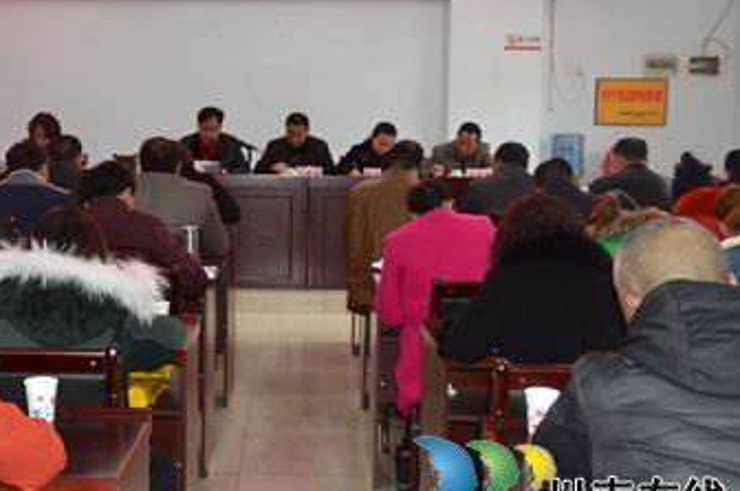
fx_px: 1190
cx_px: 227
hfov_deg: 34.1
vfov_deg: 23.3
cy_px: 208
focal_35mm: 58
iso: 800
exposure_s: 1/60
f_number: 3.8
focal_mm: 26
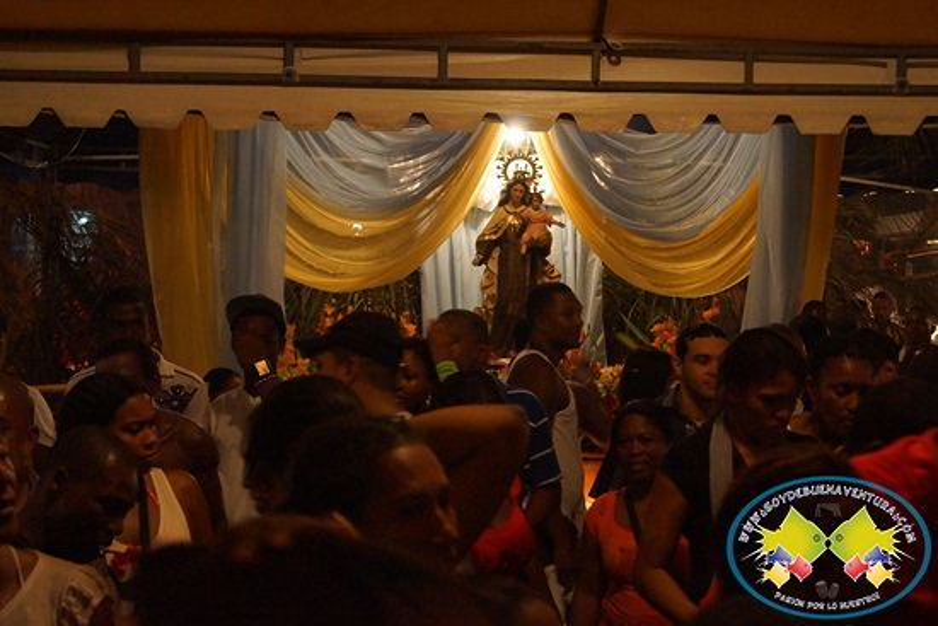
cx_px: 469
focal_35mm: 75
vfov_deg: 18.2
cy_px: 313
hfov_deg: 27.0
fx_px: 1955
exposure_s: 1/30
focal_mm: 50
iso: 3200
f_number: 5.6
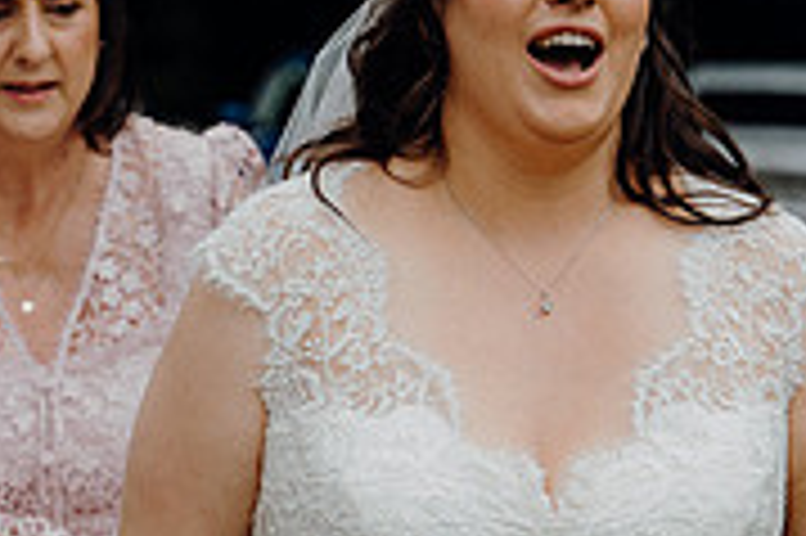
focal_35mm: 227
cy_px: 480
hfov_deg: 9.1
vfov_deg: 6.0
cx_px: 387
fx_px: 5078
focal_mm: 70
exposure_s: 1/200
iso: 250
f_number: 3.5
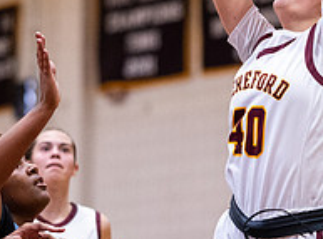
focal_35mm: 355
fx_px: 3298
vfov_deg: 4.2
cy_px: 158
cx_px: 252
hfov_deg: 5.6
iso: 2500
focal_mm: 85
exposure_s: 1/1250
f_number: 1.8
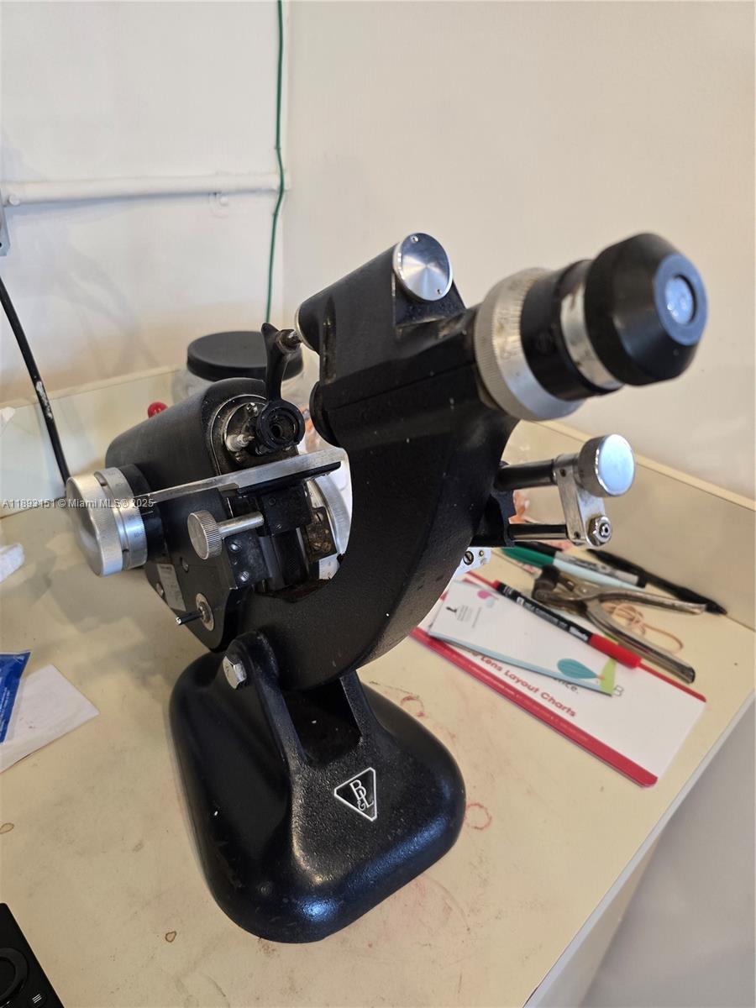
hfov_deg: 58.9
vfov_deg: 73.9
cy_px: 504
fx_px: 670
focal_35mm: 23
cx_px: 378
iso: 320
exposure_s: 1/120
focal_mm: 6.3
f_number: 1.7
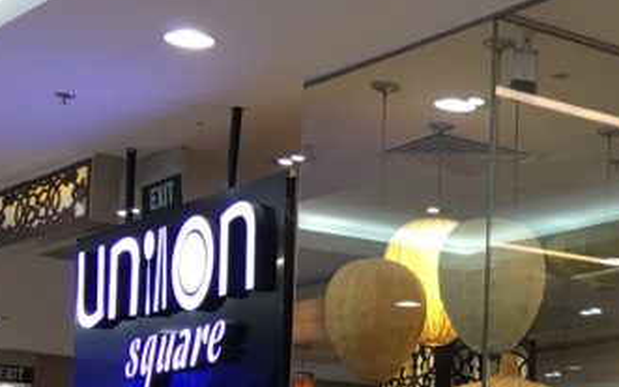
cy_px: 374
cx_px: 805
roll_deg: -0.9
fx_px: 1670
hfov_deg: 19.4
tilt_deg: +8.3
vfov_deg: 13.1
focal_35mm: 99
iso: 50
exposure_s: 1/33
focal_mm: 4.15
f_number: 2.2
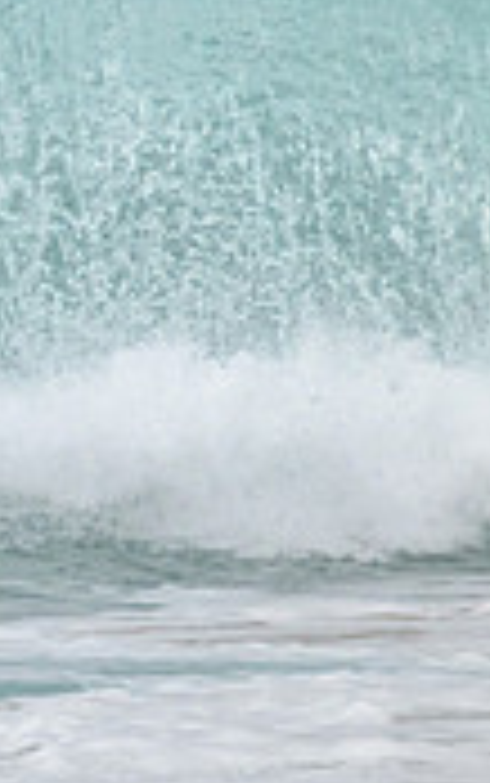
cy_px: 214
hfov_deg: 0.5
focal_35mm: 2718
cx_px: -652
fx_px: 57979
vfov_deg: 0.8
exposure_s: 1/2000
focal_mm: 800
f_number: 11
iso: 1400
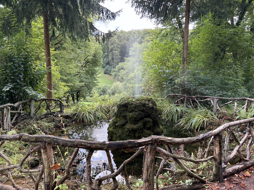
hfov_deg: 67.3
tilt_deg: -9.8
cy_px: 95
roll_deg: -1.3
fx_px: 191
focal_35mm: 26
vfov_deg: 53.1
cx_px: 127
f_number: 1.5
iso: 40
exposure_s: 1/219
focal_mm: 5.7
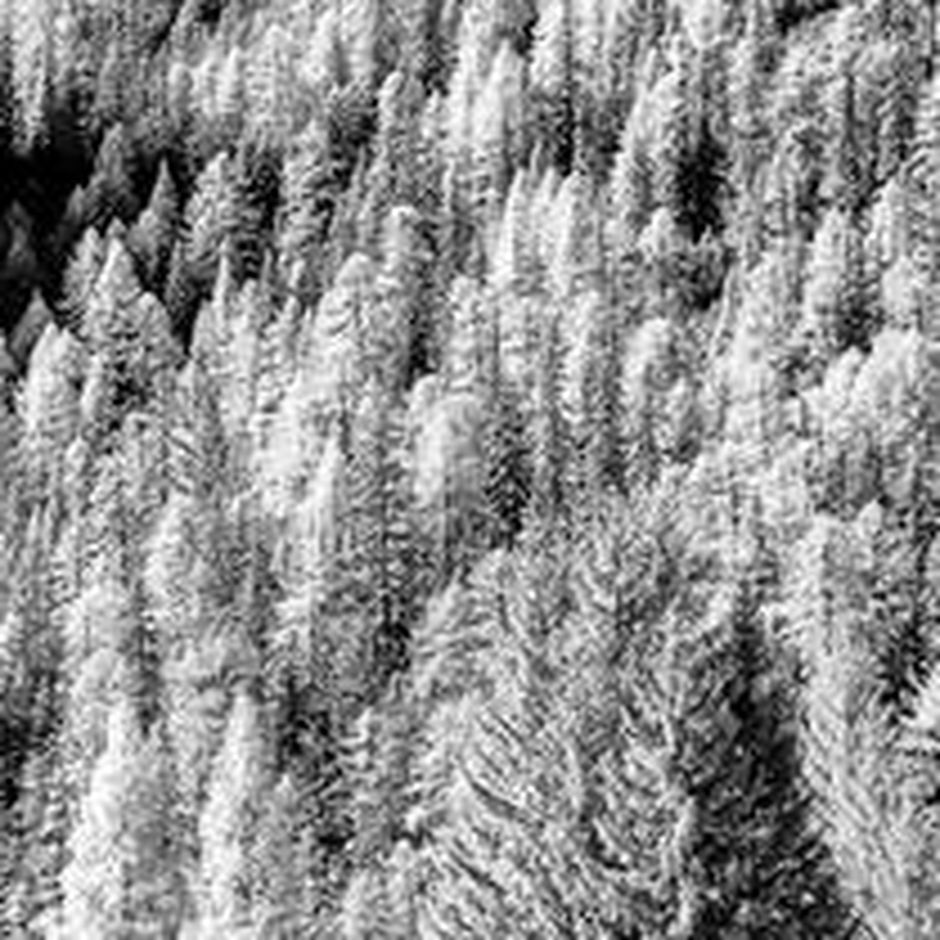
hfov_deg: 6.1
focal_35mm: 285
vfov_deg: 6.1
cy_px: 247
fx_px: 8756
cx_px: -580
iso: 200
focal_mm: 70
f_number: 5.6
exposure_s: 30
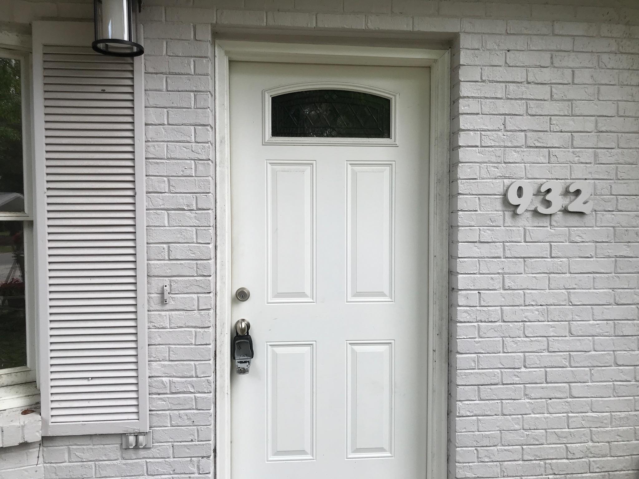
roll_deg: -0.9
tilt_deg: -1.7
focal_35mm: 28
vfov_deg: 49.7
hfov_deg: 63.4
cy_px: 240
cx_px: 320
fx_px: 517
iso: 20
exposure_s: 1/501
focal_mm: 3.99
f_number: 1.8
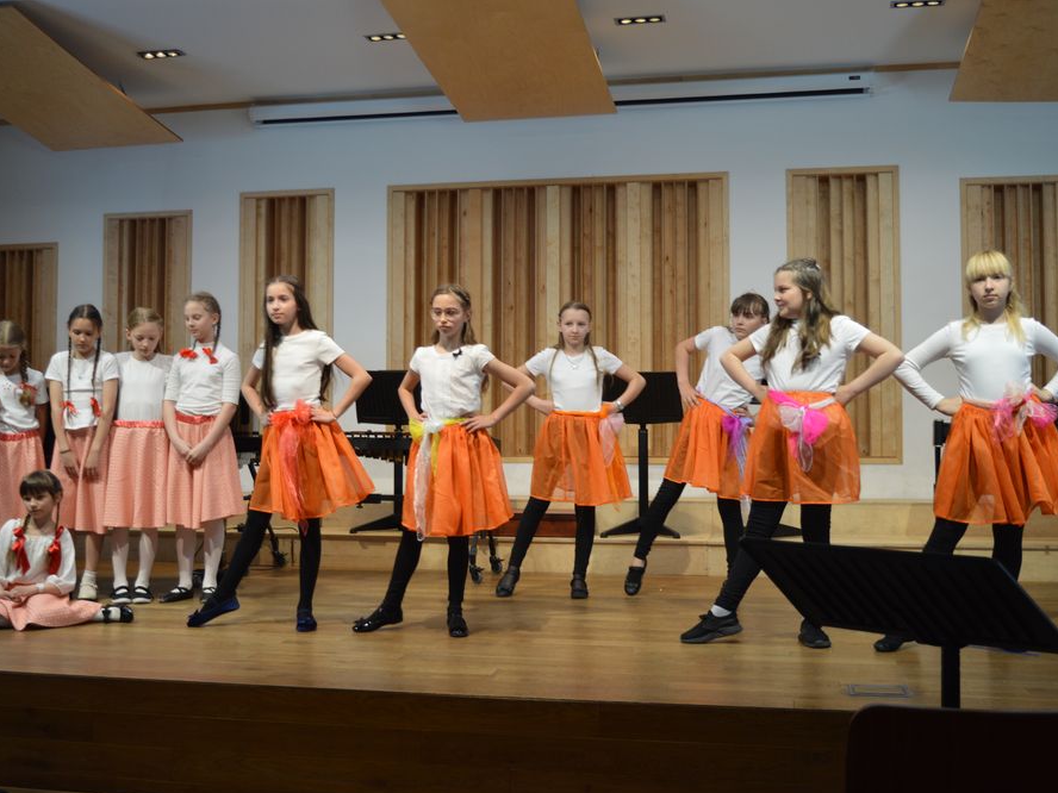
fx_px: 1270
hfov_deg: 45.2
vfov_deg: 34.7
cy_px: 404
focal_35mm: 42
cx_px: 527
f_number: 4
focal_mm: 25
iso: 400
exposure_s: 1/60
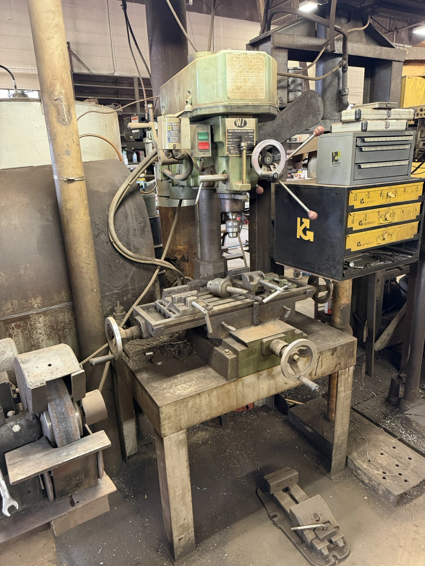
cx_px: 212
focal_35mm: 24
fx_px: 393
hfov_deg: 56.8
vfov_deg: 71.6
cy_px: 283
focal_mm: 6.76
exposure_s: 1/60
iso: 400
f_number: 1.78
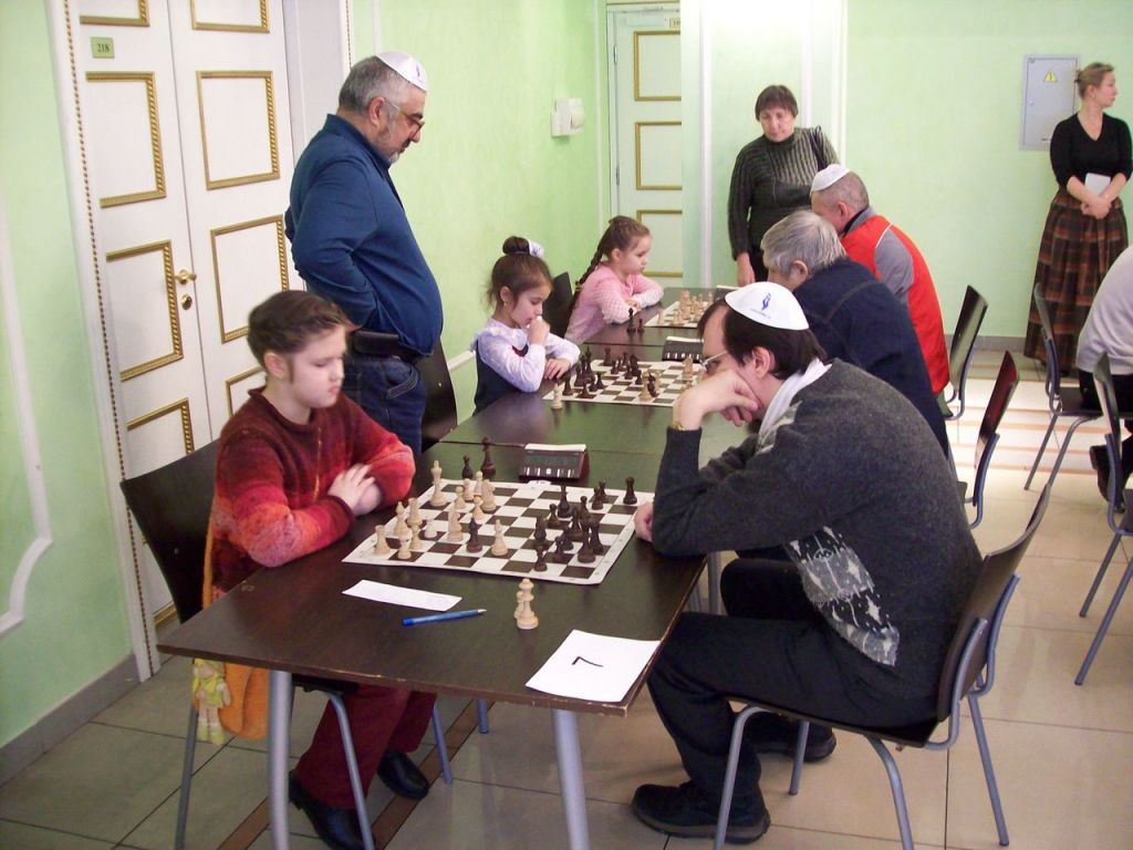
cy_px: 425
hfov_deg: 51.4
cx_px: 566
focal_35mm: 36
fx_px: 1178
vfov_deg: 39.7
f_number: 2.7
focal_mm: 6
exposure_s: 1/8
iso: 172
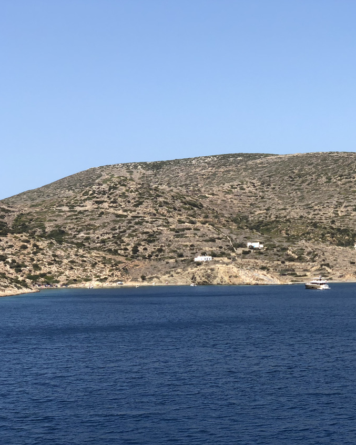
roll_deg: +1.3
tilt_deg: +2.2
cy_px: 234
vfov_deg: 26.4
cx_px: 309
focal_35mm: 72
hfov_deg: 20.9
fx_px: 948
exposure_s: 1/1066
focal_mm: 6
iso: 16
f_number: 2.4
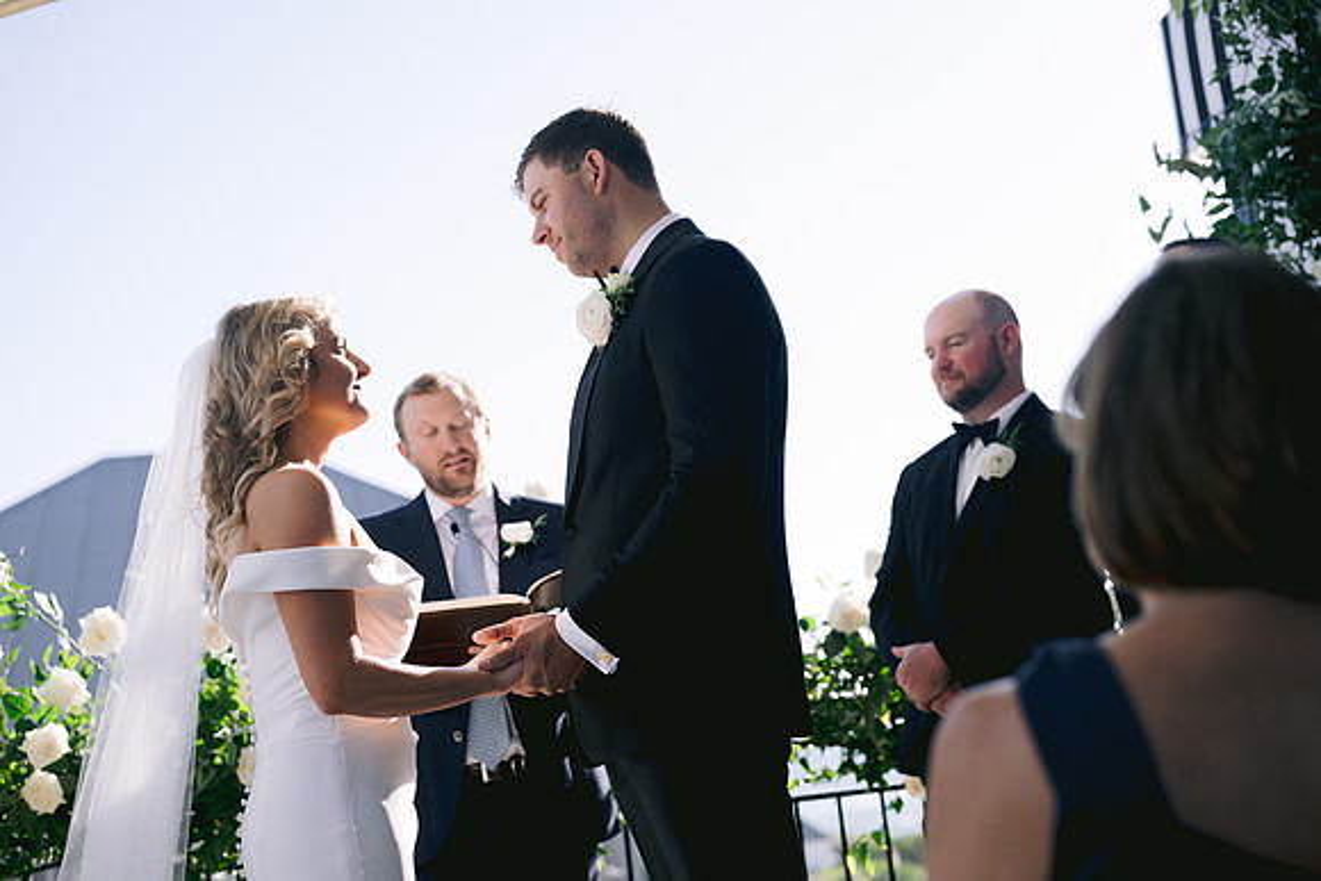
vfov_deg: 27.0
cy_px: 440
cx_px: 660
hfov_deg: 39.6
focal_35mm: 50
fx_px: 1835
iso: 200
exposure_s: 1/1600
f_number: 2.8
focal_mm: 50
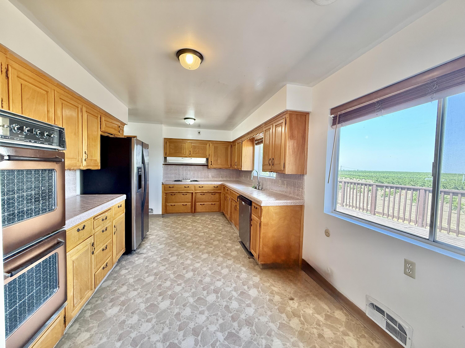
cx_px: 232
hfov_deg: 102.1
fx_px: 188
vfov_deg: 85.7
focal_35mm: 14
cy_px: 174
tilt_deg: -1.6
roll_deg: -2.0
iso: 200
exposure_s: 1/120
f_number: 2.2
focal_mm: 2.22
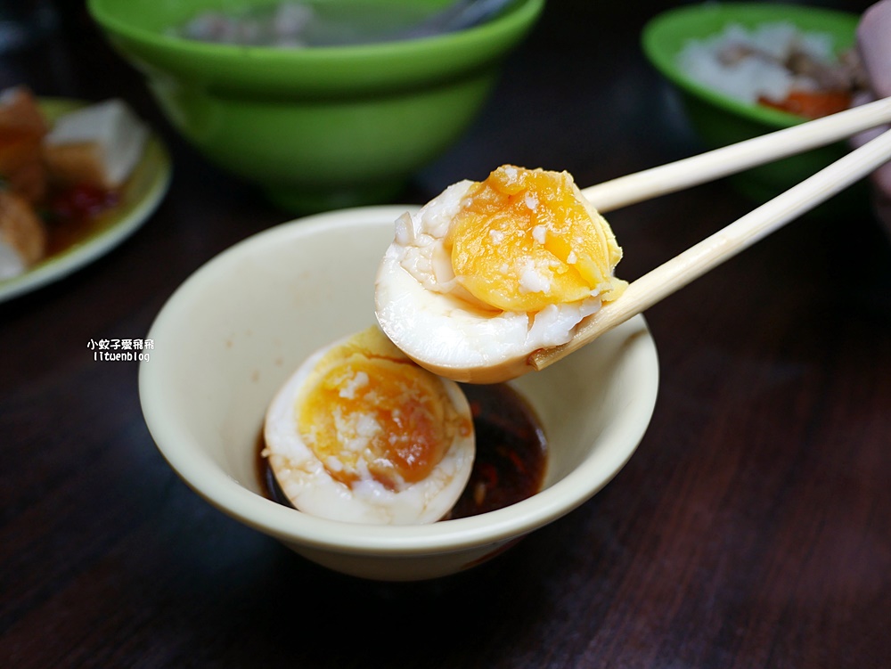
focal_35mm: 28
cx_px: 446
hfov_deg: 63.4
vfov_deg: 49.8
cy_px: 334
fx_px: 721
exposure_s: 1/200
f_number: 2.5
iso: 200
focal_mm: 14
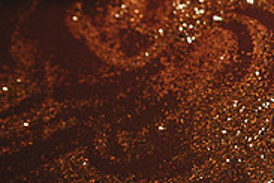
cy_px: 131
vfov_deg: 17.9
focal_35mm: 76
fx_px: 578
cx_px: 425
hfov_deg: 21.7
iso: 100
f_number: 2.8
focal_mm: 24
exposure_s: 1/160
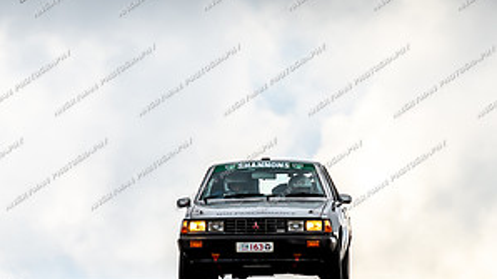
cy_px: 35
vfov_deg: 2.6
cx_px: 248
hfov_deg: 4.6
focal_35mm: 475
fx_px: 6254
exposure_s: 1/1600
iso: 200
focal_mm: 200
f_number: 4
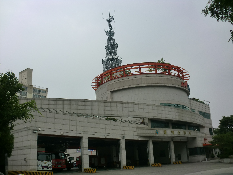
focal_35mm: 35
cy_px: 88
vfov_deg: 40.7
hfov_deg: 52.6
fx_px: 236
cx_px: 116
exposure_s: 1/320
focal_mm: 6.3
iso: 64
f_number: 3.1
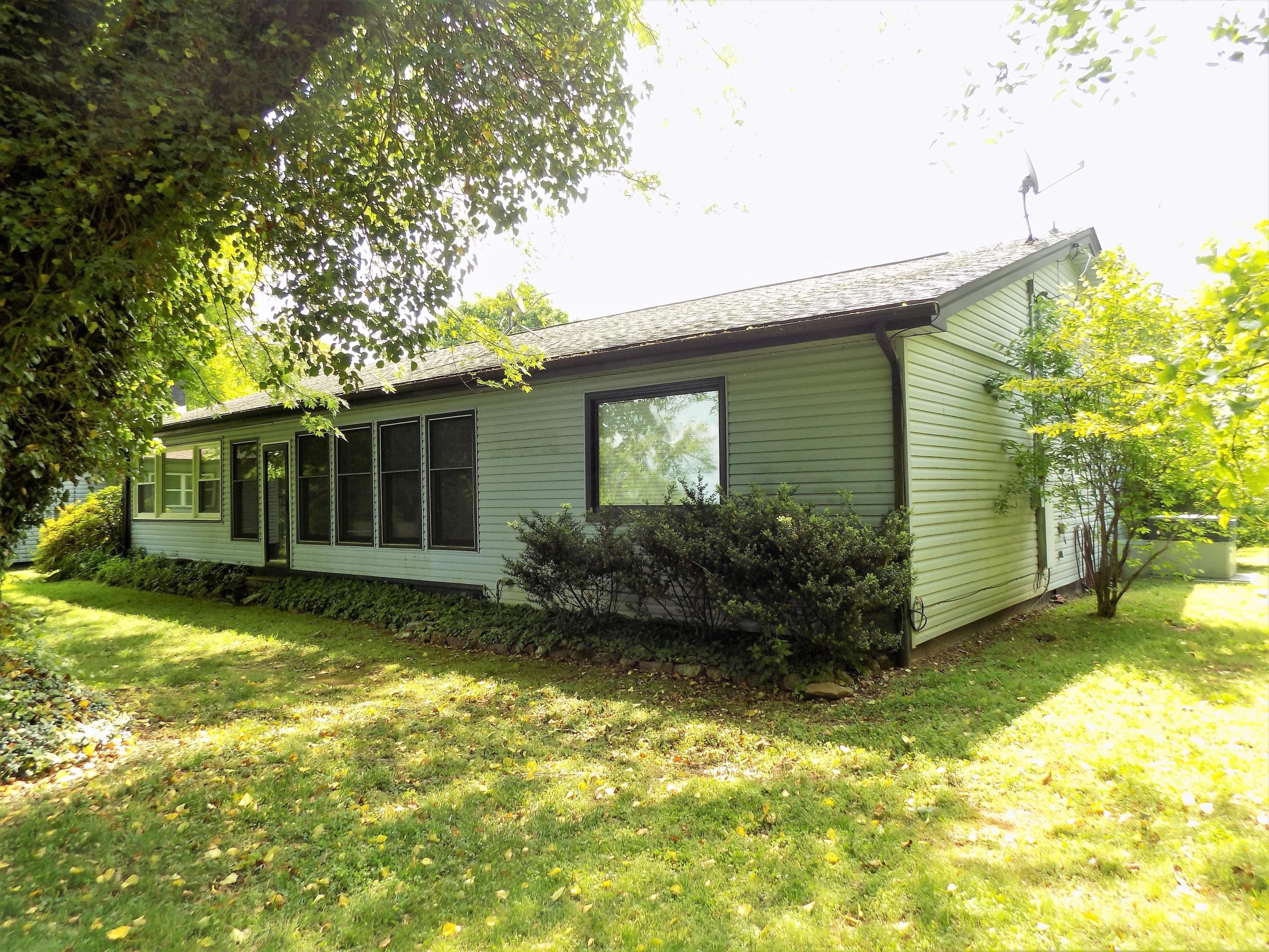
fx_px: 843
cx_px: 634
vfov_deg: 58.9
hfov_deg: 73.9
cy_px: 476
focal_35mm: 23
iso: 80
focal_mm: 4
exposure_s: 1/160
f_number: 3.1
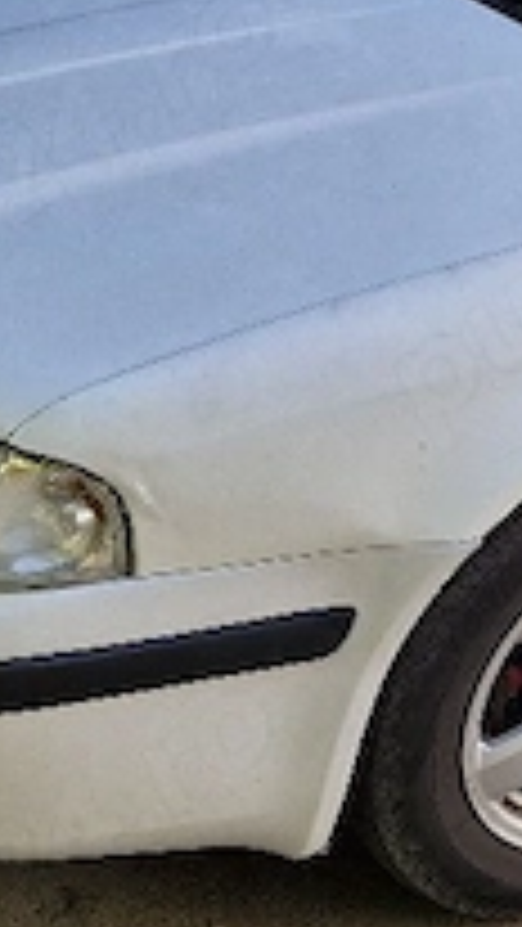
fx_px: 1795
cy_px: 225
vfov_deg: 28.5
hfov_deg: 14.9
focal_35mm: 73
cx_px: 860
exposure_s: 1/182
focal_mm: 5.54
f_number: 1.8
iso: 50
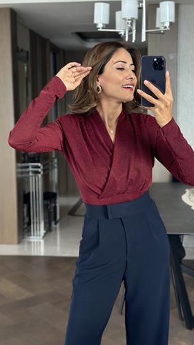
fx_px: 485
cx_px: 108
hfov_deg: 22.6
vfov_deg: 39.2
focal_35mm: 53
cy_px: 172
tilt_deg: -17.5
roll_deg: +2.1
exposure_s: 1/75
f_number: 1.78
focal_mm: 6.86
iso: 125
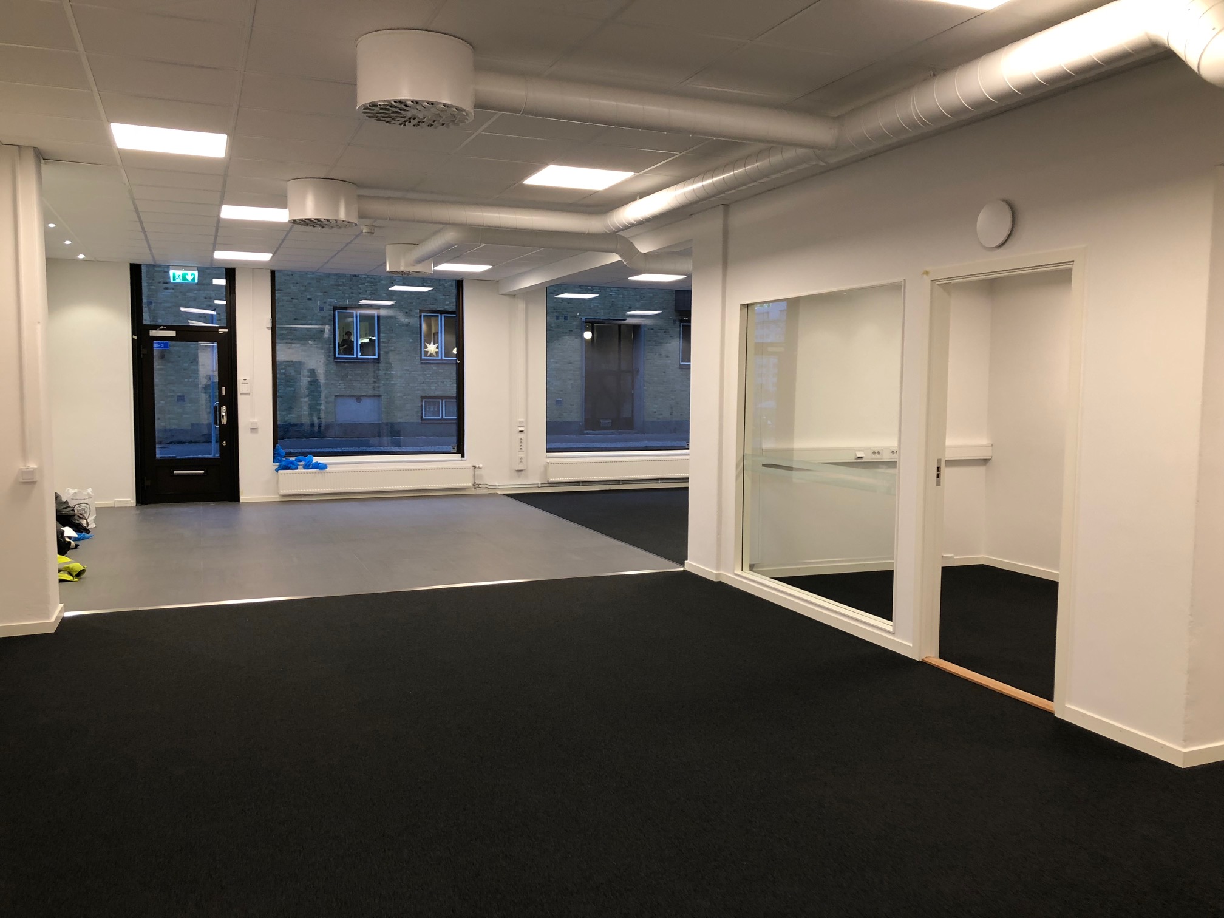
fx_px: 990
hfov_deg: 63.4
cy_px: 459
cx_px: 612
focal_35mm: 28
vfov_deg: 49.7
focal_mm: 3.99
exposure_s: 1/20
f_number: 1.8
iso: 32
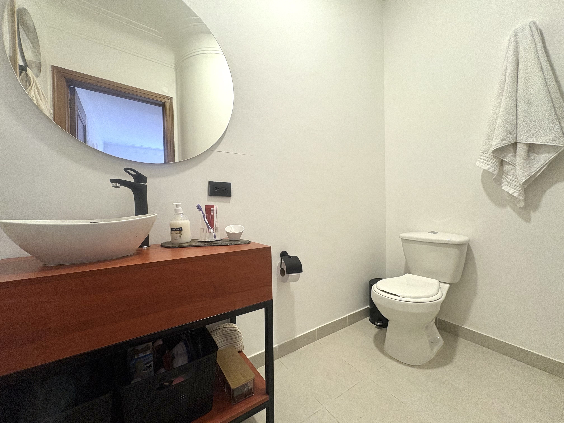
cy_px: 212
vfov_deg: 85.7
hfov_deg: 102.1
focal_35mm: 14
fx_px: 228
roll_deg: +1.8
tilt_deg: -1.3
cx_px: 282
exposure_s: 1/60
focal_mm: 2.22
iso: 125
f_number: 2.2
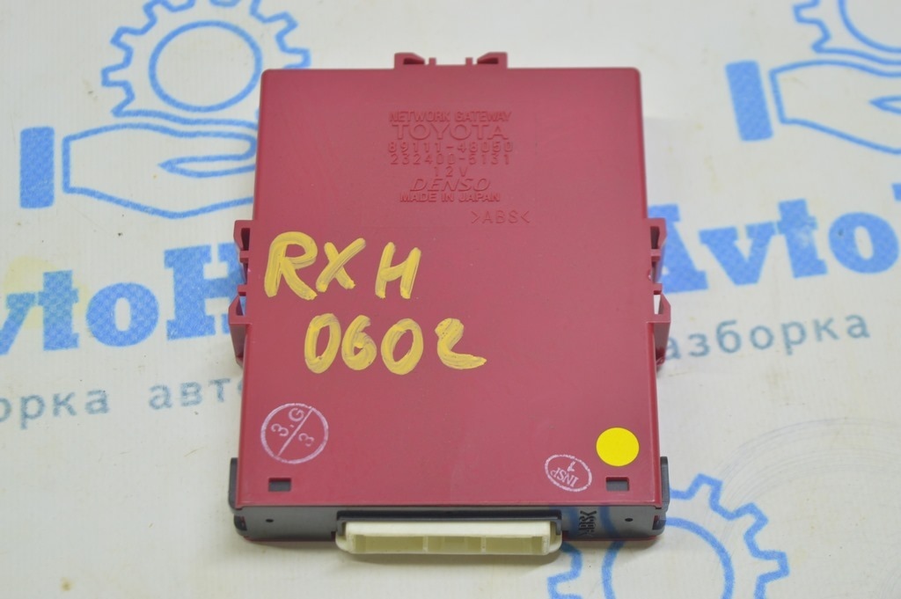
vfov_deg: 16.5
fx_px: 2063
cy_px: 300
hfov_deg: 24.6
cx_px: 450
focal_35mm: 82
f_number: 5.6
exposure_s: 1/20
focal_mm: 55
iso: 400
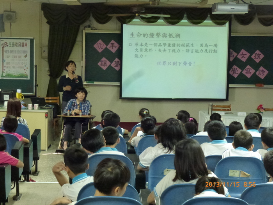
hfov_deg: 25.7
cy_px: 102
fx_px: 599
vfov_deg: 19.4
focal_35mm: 76
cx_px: 136
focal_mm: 13.6
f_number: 5.6
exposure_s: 1/5
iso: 800
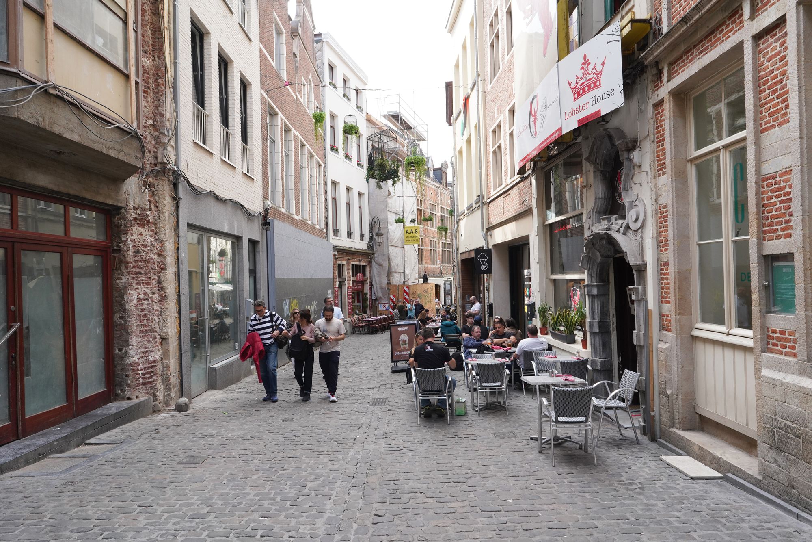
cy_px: 271
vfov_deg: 53.1
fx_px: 541
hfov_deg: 73.7
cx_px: 406
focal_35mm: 24
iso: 800
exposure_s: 1/100
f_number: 16
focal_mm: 24
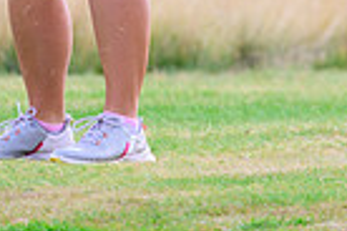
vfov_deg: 0.9
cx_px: 289
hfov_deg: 1.4
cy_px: -232
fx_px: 14158
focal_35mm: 1469
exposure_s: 1/640
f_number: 5.6
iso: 500
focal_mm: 350
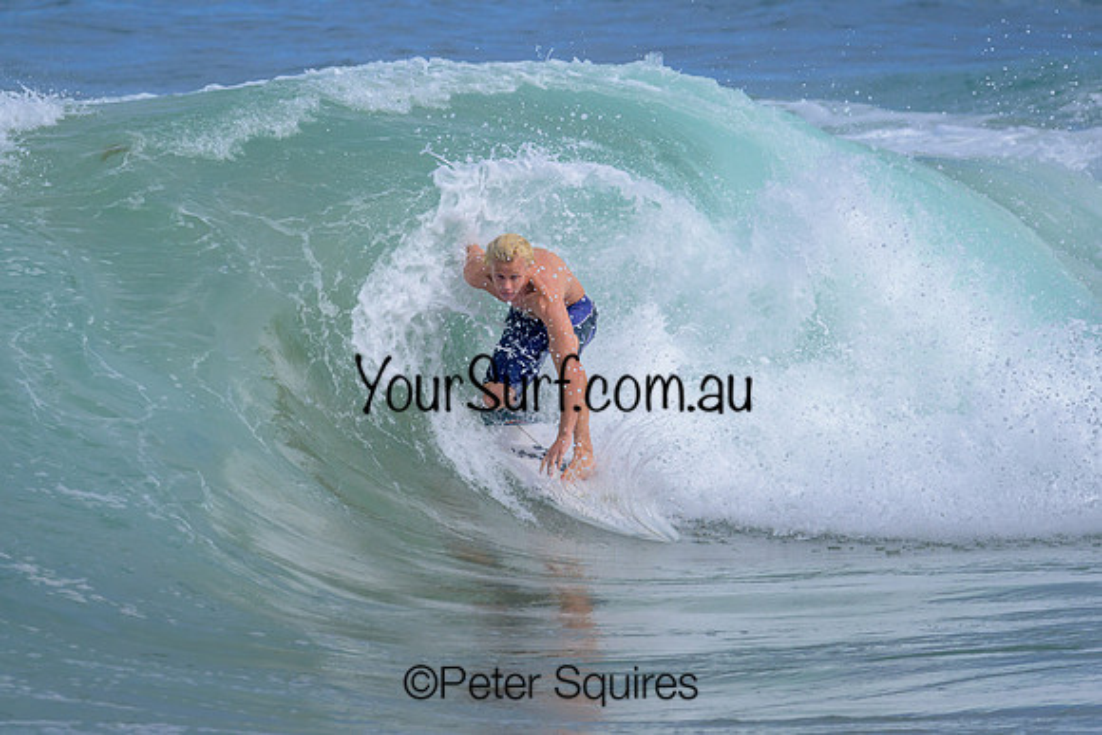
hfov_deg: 3.6
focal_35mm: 581
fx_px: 17778
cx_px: 681
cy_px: 281
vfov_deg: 2.4
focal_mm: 470
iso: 400
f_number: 11
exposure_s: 1/2000
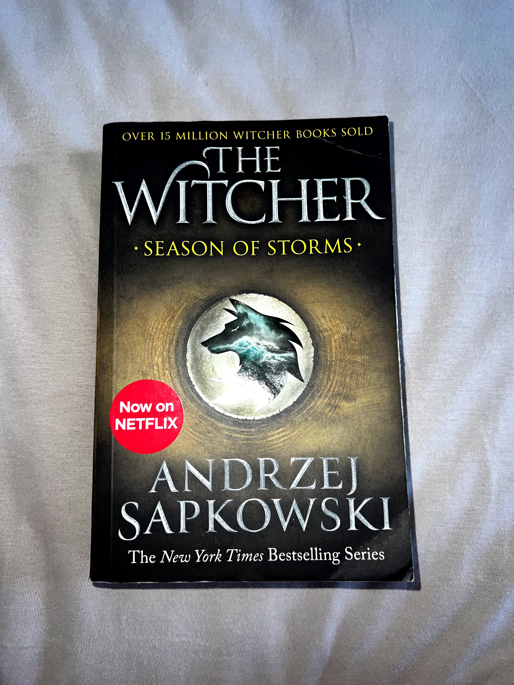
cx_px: 257
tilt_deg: -73.1
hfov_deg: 53.1
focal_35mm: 26
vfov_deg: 67.3
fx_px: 515
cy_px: 342
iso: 32
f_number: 1.5
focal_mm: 5.7
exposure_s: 1/74
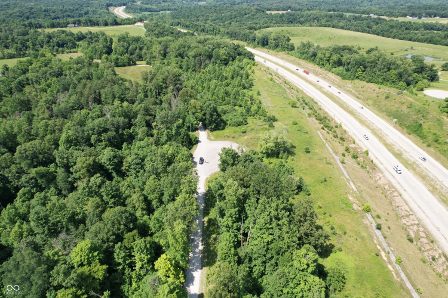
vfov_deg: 57.2
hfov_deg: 78.6
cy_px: 149
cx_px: 224
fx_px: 274
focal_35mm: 22
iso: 200
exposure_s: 1/1250
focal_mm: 8.38
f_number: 2.8
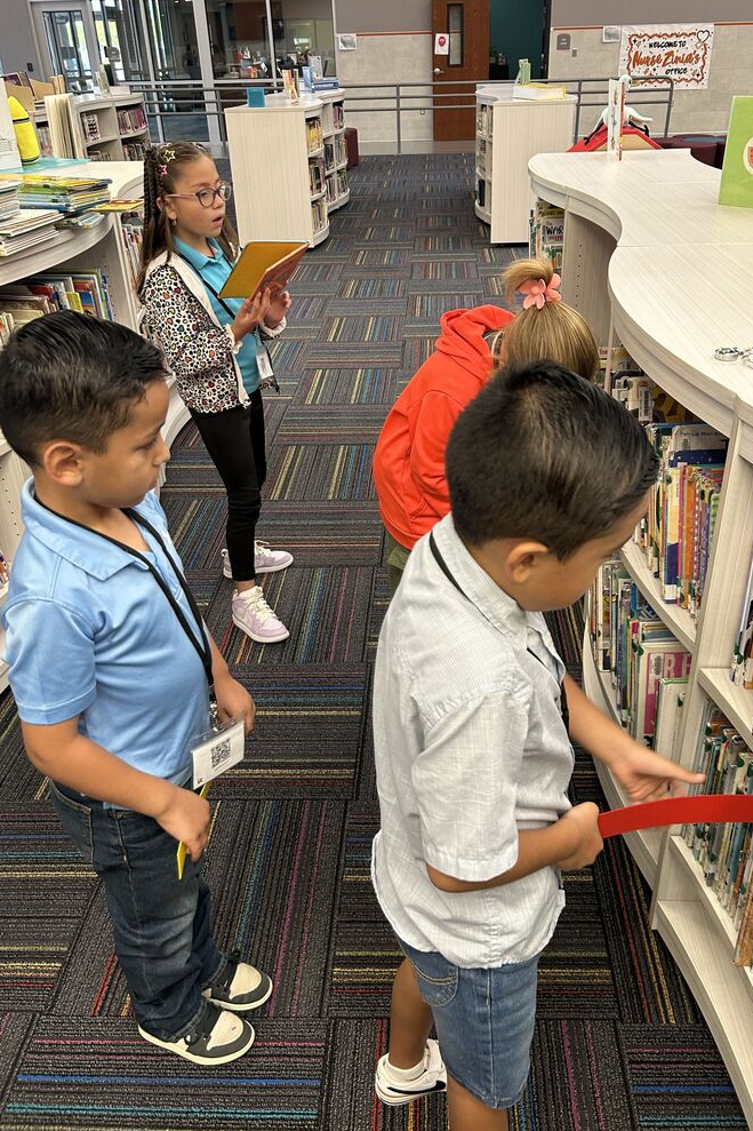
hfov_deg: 46.3
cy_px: 547
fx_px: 879
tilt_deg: -29.2
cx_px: 419
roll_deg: +1.1
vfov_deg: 65.5
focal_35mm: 28
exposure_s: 1/82
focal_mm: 5.7
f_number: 1.5
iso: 125
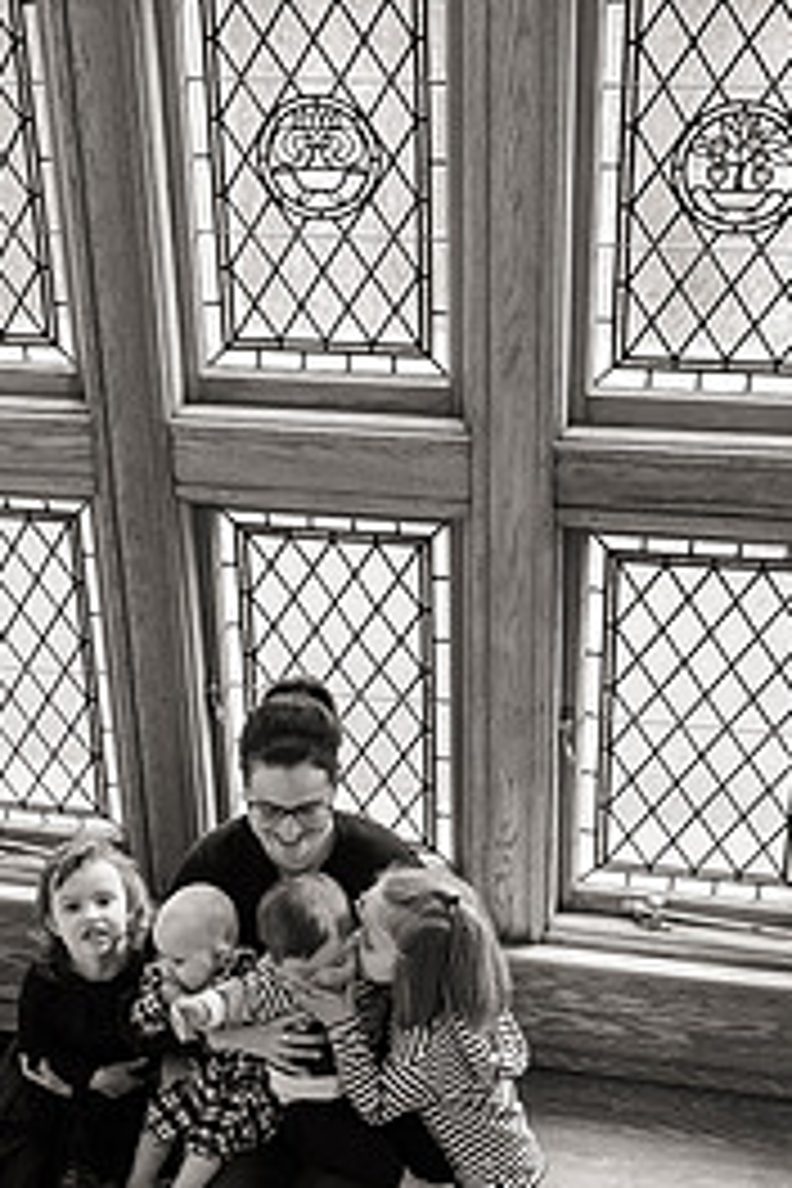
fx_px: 1914
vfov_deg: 34.5
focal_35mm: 58
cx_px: 306
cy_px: 657
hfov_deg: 23.3
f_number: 3.5
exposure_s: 1/80
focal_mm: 34
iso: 2000
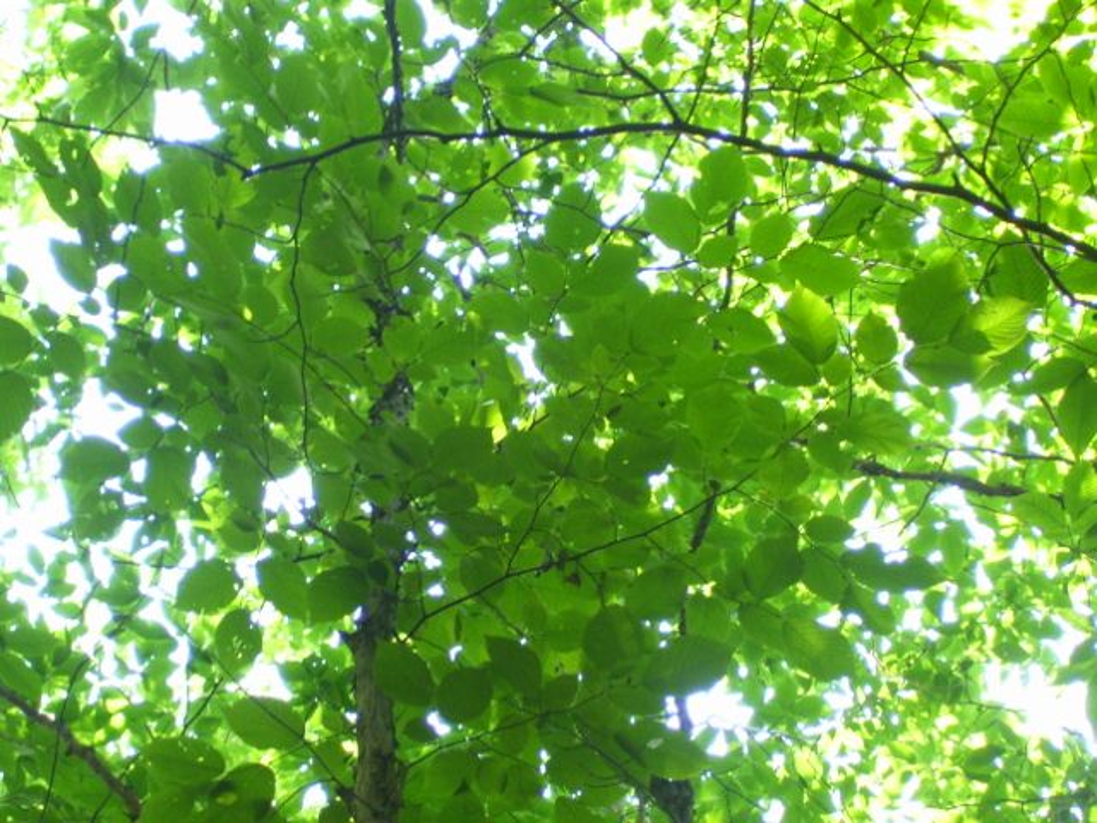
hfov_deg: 17.7
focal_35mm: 111
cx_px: 548
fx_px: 3518
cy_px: 412
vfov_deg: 13.3
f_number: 4.6
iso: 160
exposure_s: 1/20
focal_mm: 18
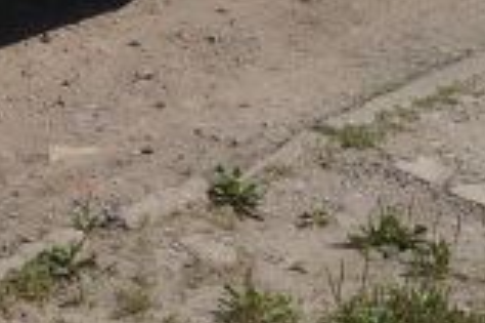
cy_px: -435
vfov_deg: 6.1
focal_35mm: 214
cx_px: -473
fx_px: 2880
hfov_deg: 9.1
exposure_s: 1/640
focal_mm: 22
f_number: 8
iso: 100
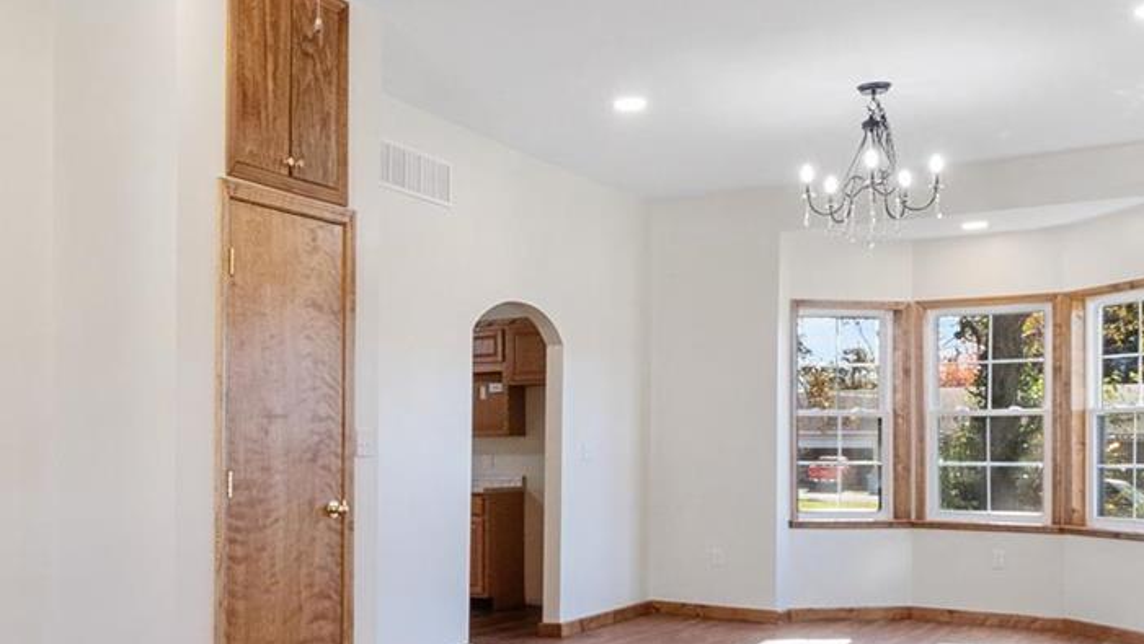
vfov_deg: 27.5
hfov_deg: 45.1
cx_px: 235
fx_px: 1305
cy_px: 448
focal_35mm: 43
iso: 400
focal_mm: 9
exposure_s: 1/5
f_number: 10
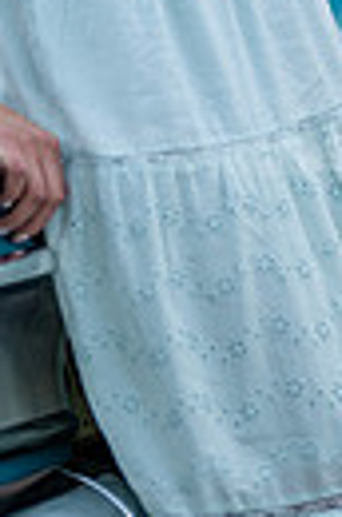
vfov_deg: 6.9
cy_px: -342
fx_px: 4226
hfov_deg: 4.6
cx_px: 215
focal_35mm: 295
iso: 160
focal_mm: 85
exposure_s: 1/800
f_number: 1.2
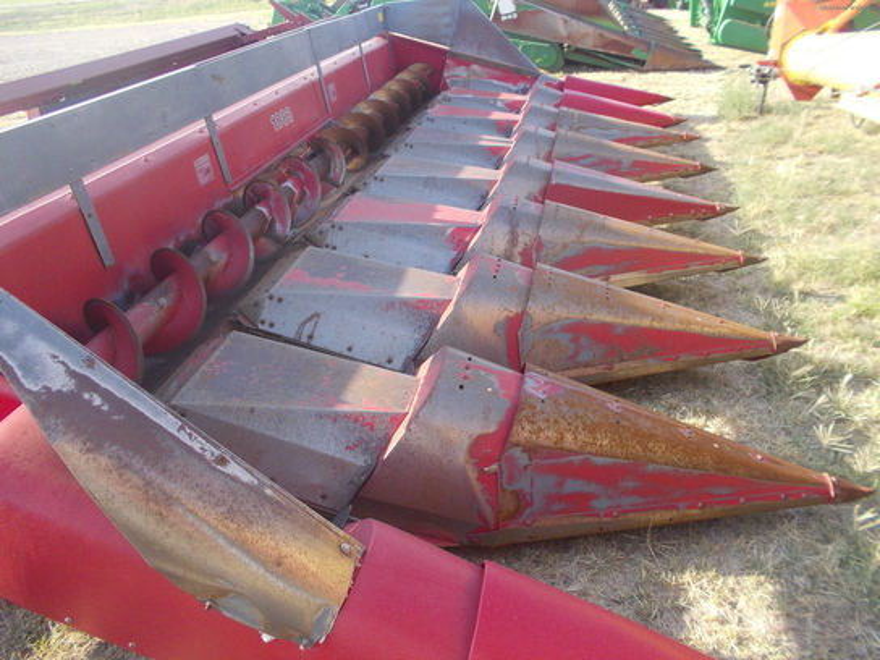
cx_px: 440
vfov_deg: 48.2
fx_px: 737
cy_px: 330
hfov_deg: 61.7
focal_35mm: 29
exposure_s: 1/250
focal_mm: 4.1
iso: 160
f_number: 3.3
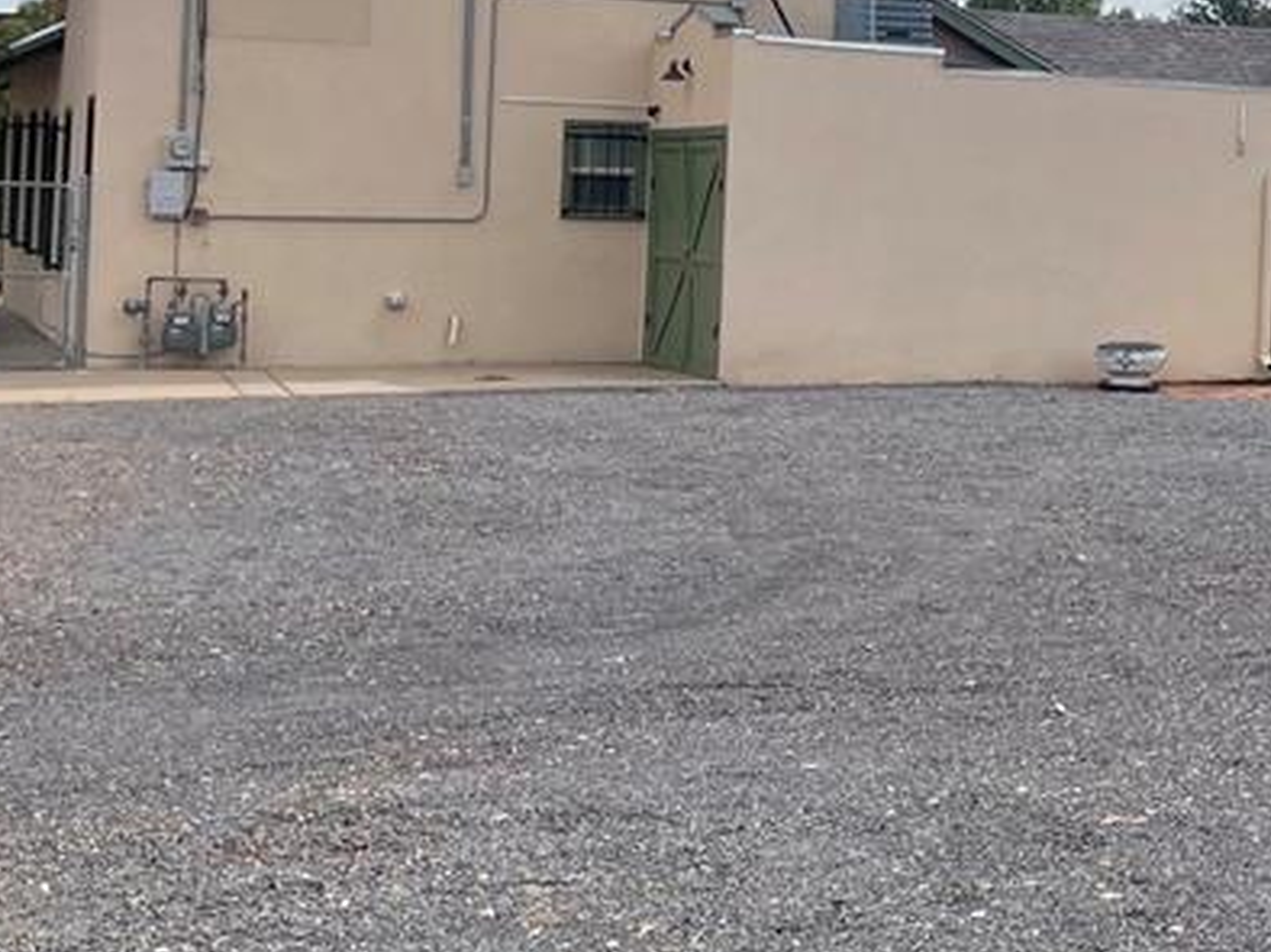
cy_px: 140
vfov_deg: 22.2
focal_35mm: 65
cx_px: 1558
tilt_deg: +1.0
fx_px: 2385
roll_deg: -2.0
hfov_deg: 26.3
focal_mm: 5.1
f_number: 1.6
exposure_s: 1/6250
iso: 32
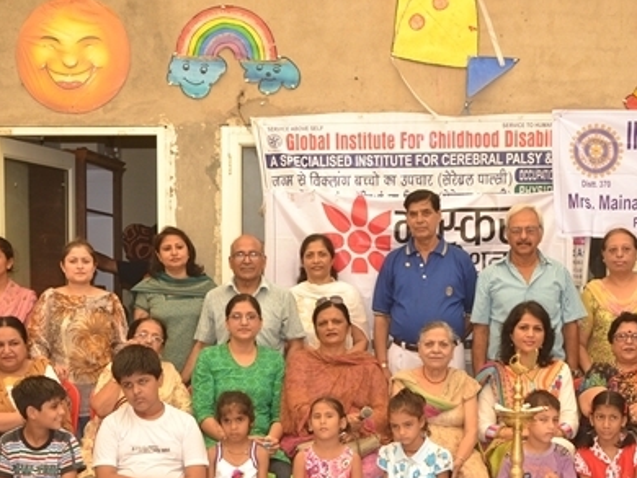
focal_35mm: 65
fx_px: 1197
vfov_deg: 22.1
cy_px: 432
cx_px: 330
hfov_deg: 29.8
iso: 400
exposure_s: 1/125
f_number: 5.6
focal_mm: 22
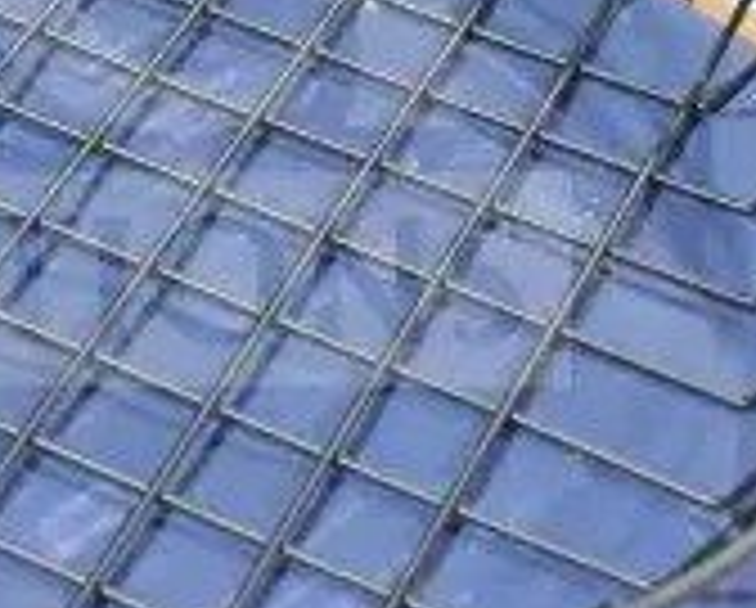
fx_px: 3429
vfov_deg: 10.1
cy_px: 29
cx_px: 63
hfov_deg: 12.5
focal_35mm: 153
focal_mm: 30
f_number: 6.3
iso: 6400
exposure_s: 1/160
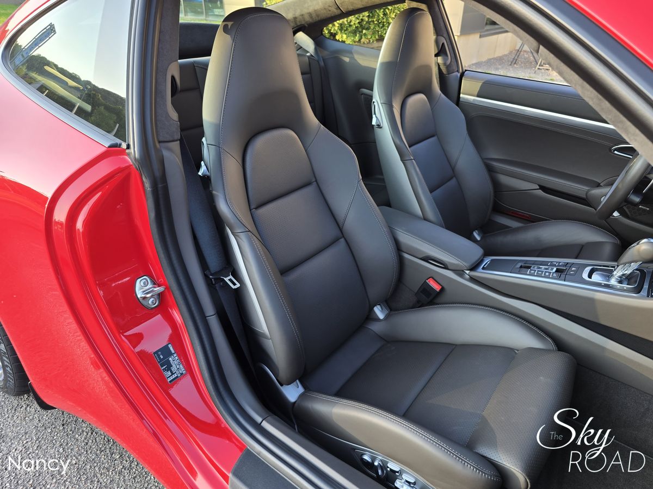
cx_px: 326
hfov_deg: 73.9
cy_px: 244
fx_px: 434
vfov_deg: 58.9
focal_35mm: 23
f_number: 1.7
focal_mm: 6.3
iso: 50
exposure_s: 1/180
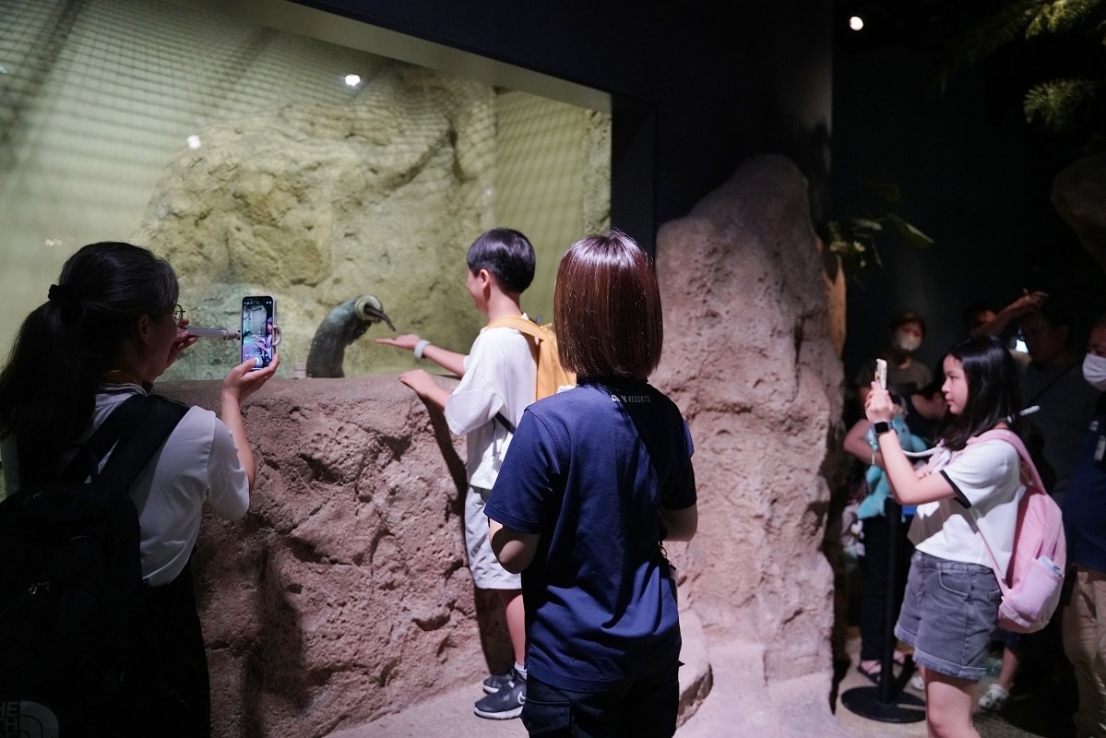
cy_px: 369
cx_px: 553
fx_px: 860
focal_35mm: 28
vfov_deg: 46.4
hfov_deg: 65.5
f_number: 2.8
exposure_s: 1/160
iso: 6400
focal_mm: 28
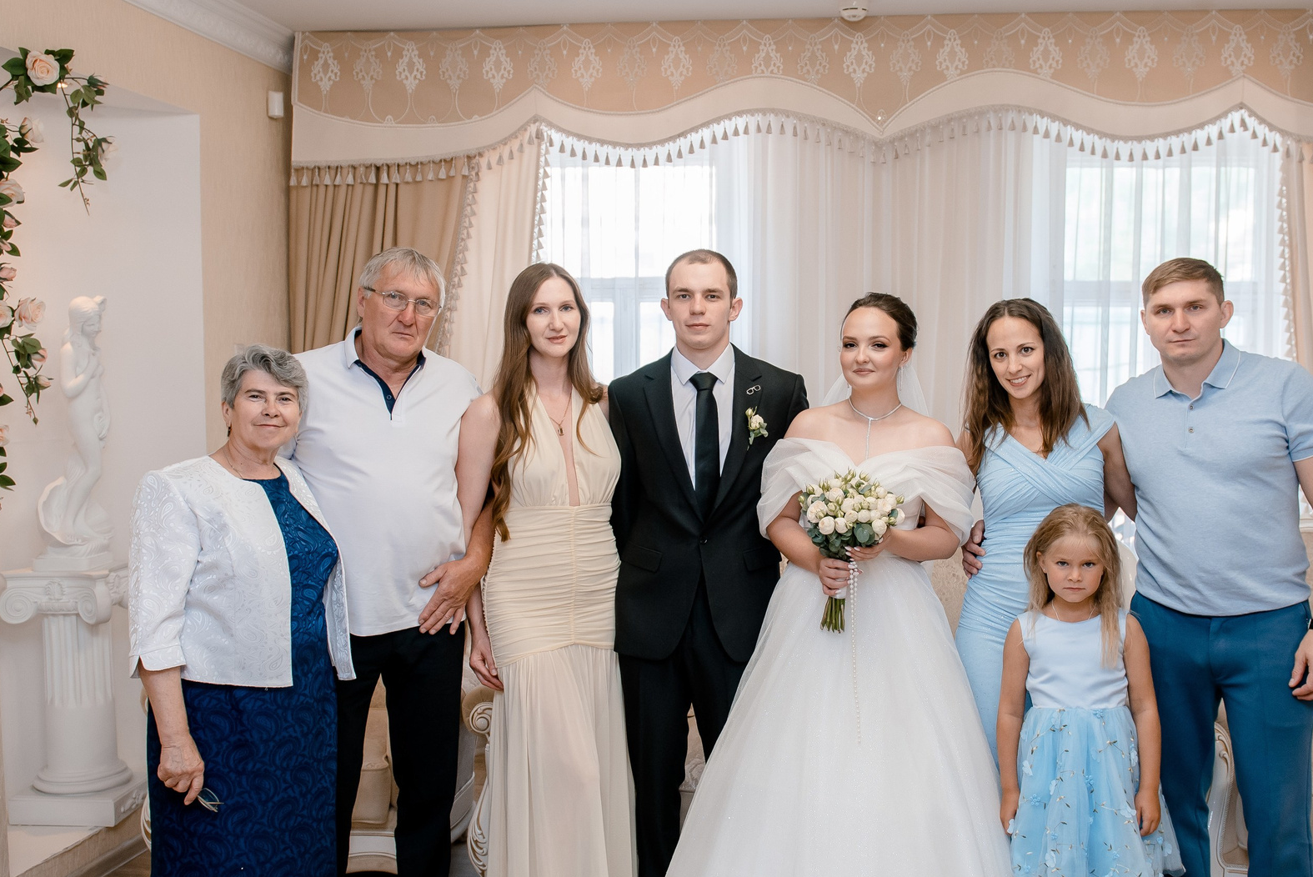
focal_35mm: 39
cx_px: 735
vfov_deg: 34.2
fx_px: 1423
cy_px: 478
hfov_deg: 49.4
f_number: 2.8
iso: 500
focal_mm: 24
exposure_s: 1/200
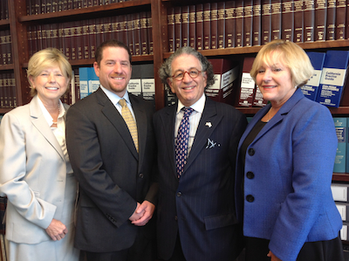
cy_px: 130
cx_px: 174
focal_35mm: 35
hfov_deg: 52.7
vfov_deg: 40.6
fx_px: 352
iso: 64
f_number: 2.4
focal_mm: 4.28
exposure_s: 1/20
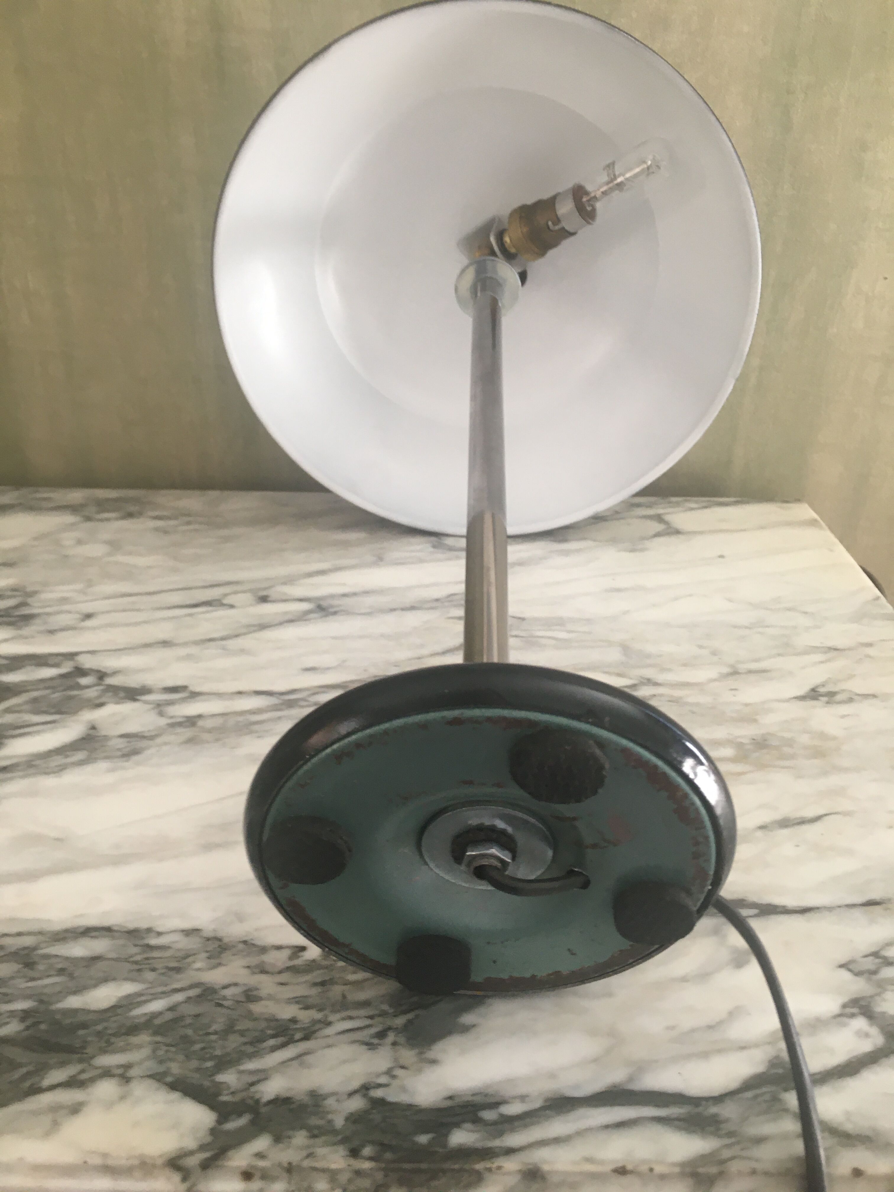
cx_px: 447
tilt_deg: -28.0
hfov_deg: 48.2
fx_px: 999
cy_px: 596
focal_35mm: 29
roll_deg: -0.9
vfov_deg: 61.7
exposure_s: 1/33
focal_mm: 4.15
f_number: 2.2
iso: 80
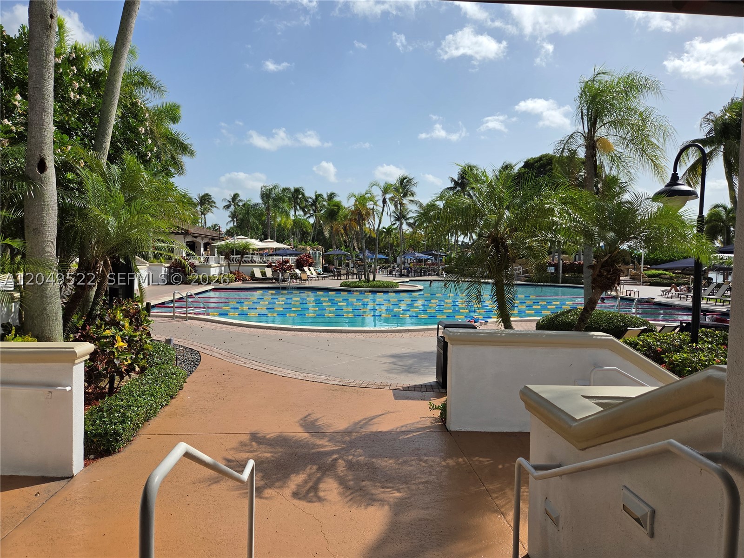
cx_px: 372
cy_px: 279
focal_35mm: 23
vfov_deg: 58.9
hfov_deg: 73.9
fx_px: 494
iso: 80
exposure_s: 1/6615
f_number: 1.8
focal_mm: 5.4
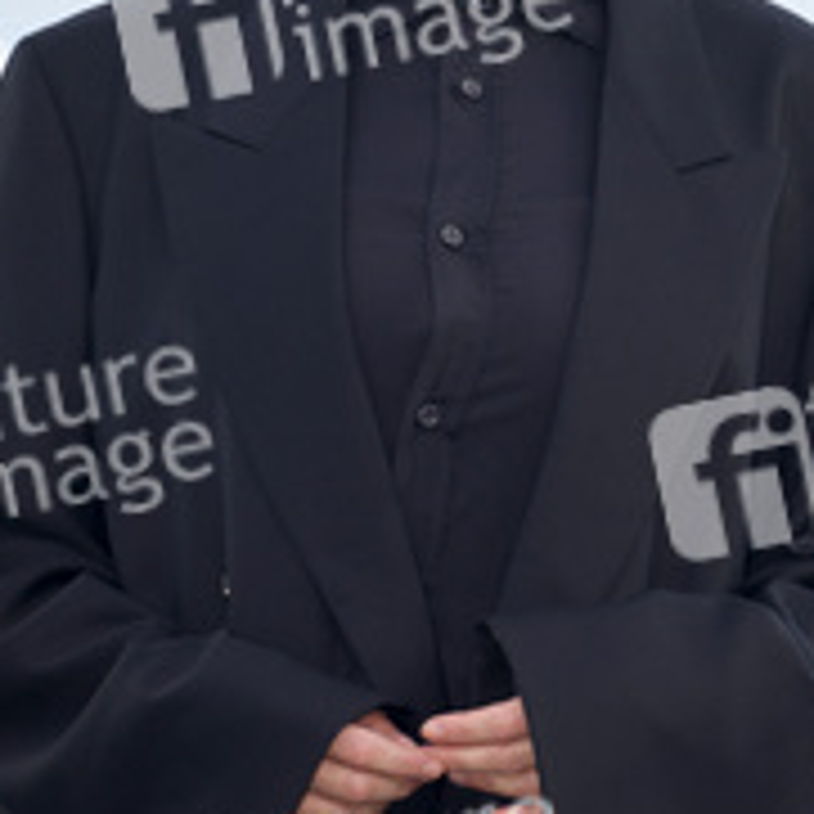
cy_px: 229
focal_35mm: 365
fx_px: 9711
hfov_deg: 4.8
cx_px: 472
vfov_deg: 4.8
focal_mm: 195
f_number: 4
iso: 320
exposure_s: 1/800
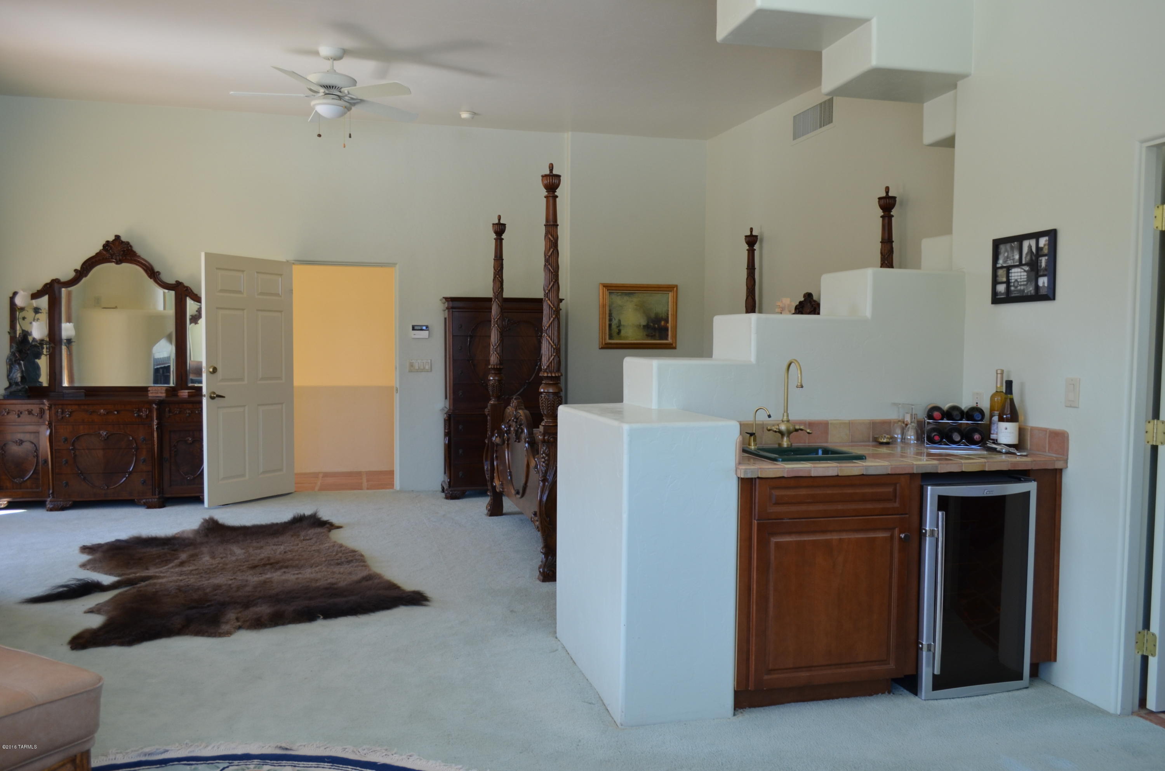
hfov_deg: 67.5
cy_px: 386
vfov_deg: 47.7
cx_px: 582
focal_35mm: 27
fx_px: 872
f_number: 5
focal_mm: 18
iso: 400
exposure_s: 1/100
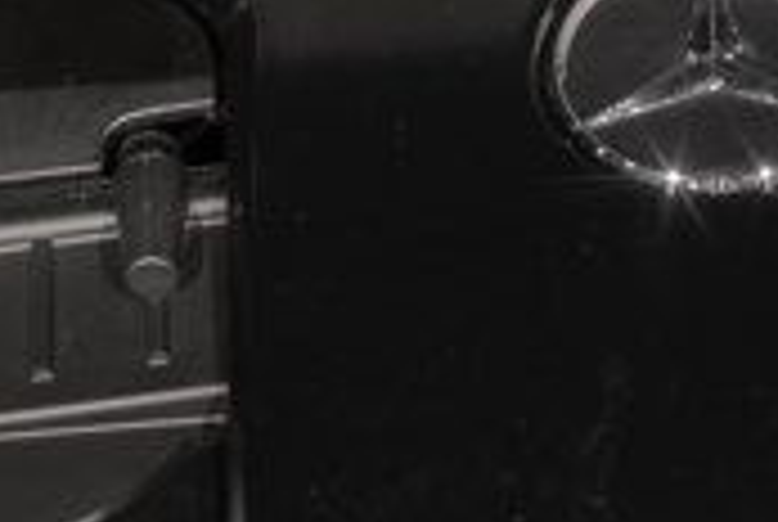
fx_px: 5239
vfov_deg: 5.6
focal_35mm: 242
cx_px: 742
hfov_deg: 8.5
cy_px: -241
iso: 200
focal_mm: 41
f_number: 4.5
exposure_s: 1/50
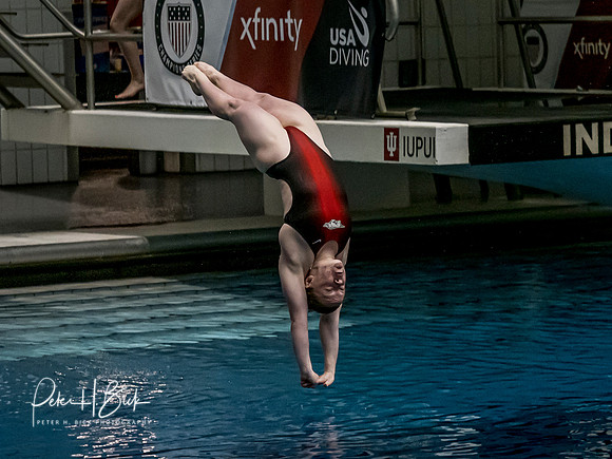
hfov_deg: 9.9
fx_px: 3522
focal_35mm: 199
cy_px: 175
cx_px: 310
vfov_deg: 7.5
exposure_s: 1/1600
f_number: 2.8
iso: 4000
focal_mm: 70
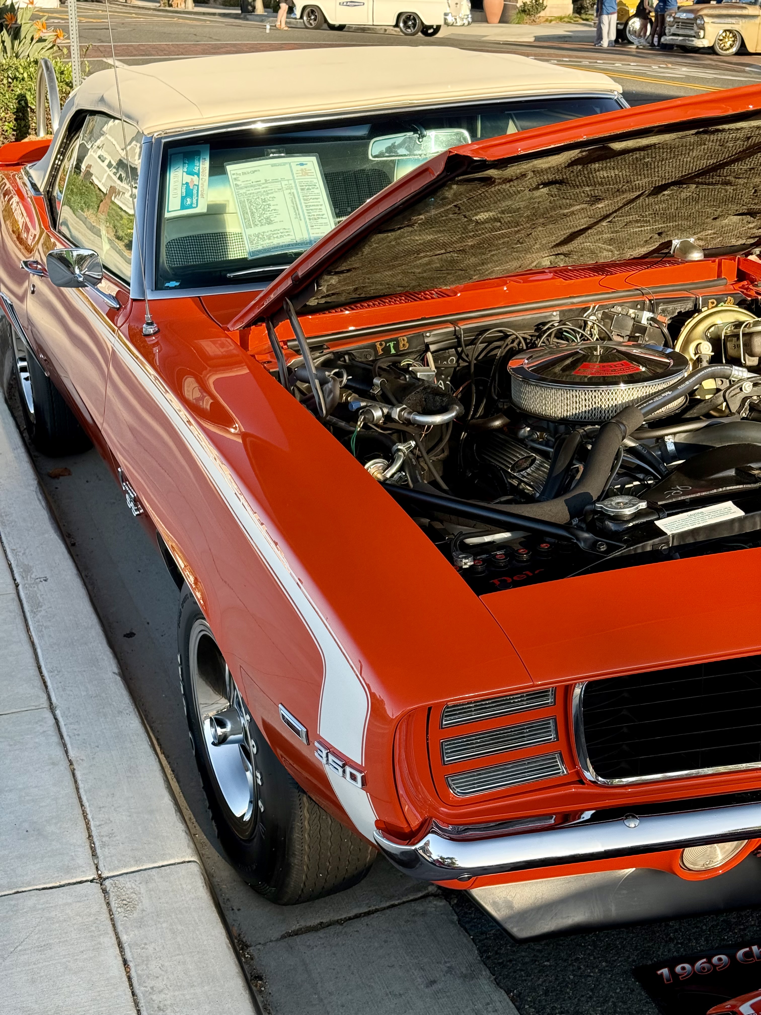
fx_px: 1407
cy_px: 508
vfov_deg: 39.7
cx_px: 380
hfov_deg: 30.3
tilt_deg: -21.4
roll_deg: -1.7
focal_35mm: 48
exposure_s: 1/538
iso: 80
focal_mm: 6.76
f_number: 1.78
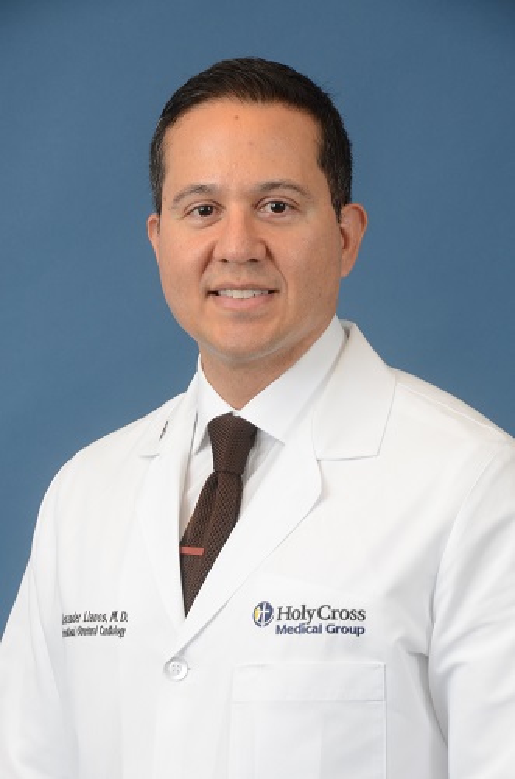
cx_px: 258
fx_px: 3881
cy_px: 390
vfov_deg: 11.4
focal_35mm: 180
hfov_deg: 7.6
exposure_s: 1/80
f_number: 10
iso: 400
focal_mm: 120
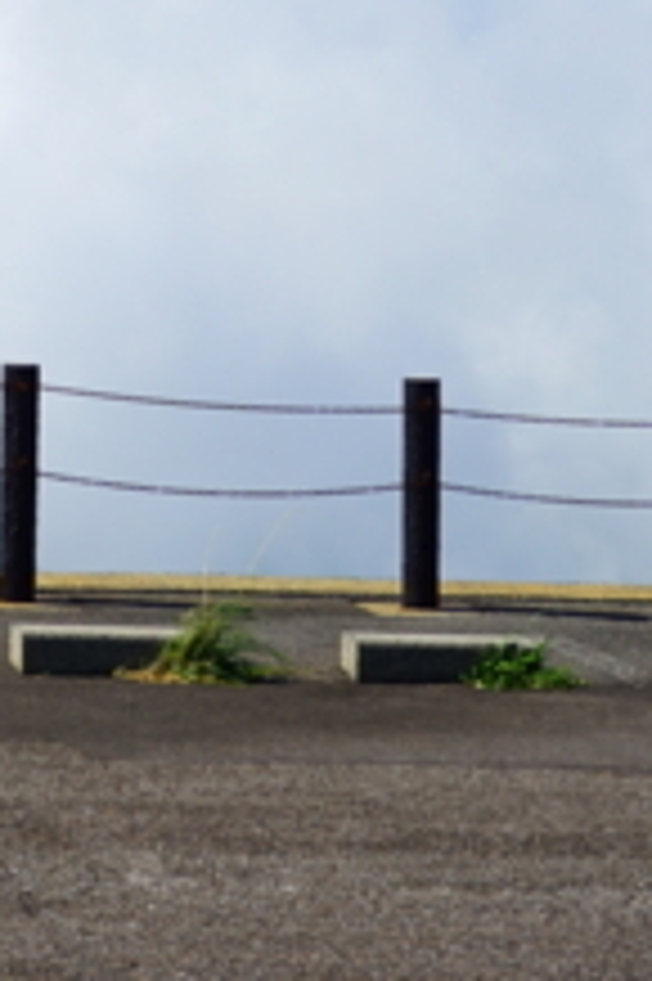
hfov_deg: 9.2
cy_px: -148
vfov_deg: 13.6
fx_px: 4000
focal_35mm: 147
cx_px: -94
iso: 100
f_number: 4.5
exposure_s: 1/400
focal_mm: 40
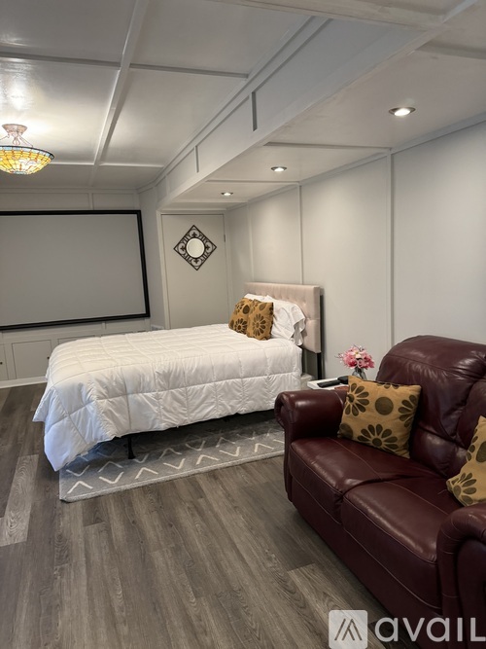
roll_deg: +3.6
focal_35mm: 24
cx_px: 243
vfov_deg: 71.6
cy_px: 324
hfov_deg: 56.8
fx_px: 449
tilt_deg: -10.1
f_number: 1.78
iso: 400
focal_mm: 6.76
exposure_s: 1/60
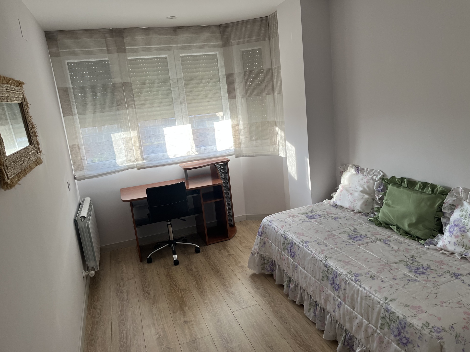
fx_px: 353
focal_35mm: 26
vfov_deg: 53.1
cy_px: 176
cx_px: 235
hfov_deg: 67.3
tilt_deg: -12.9
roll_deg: +5.6
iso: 80
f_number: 1.6
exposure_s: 1/122
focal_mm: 5.1
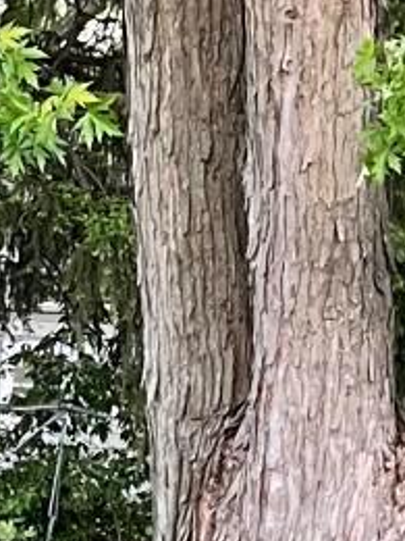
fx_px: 3120
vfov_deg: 9.2
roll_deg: -1.3
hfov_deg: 7.3
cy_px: 1113
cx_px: -280
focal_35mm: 200
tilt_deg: -13.8
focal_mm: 5.1
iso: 320
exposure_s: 1/60
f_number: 1.6
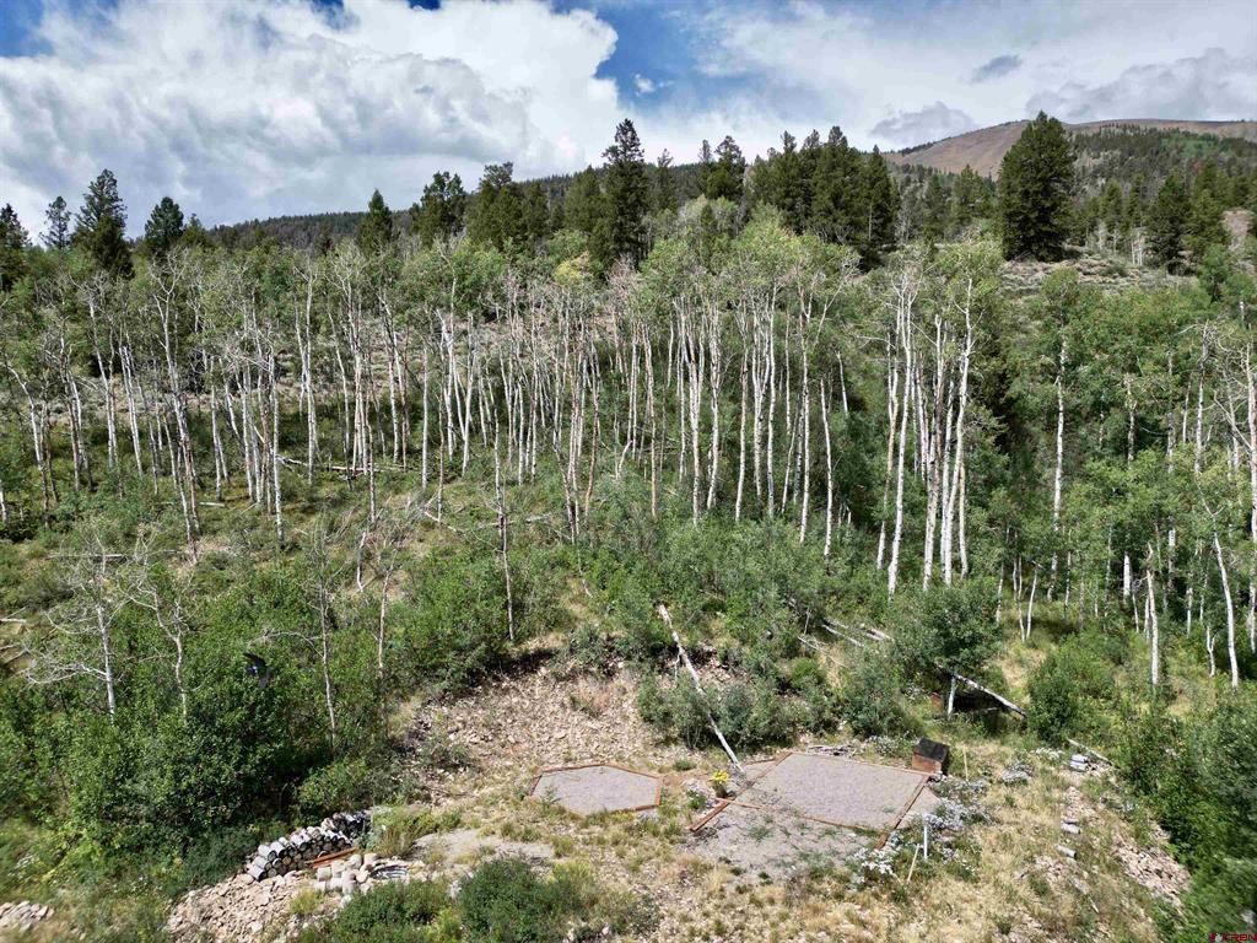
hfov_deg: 71.6
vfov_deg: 56.8
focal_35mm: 24
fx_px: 872
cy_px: 472
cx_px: 628
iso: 200
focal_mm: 6.72
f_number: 1.7
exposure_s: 1/5000
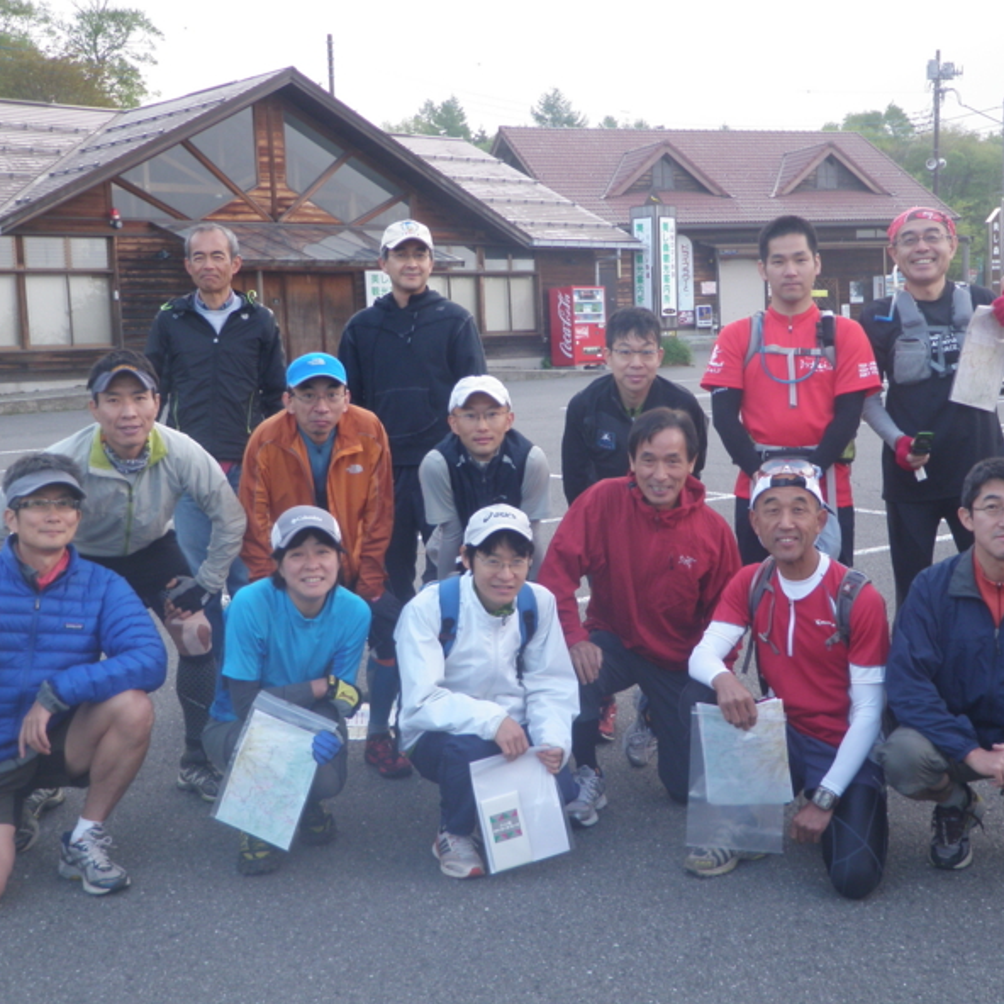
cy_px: 502
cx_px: 578
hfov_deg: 39.1
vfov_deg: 39.2
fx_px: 1411
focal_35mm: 43
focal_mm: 6.53
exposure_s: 1/40
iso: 64
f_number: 4.1
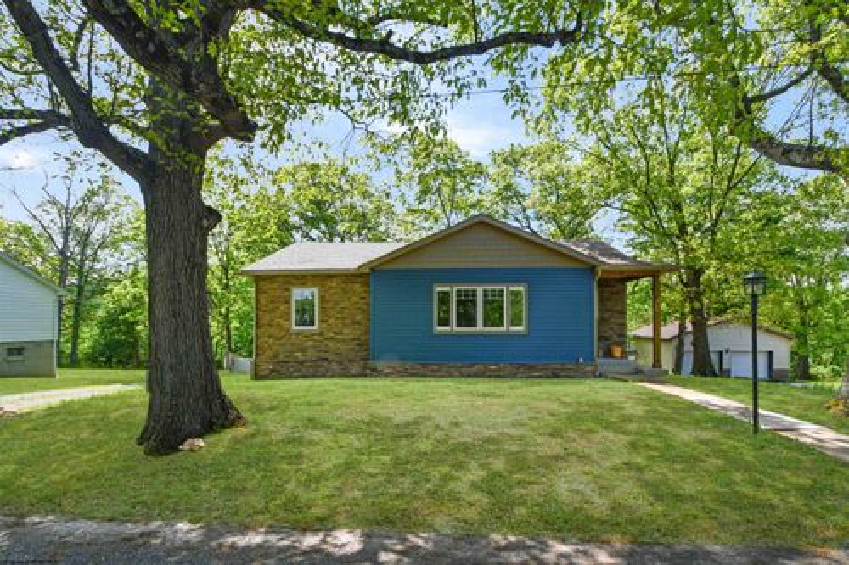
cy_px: 282
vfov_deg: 77.3
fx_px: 354
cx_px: 424
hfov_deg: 100.4
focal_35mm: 15
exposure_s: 1/250
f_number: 8
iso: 140
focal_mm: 10
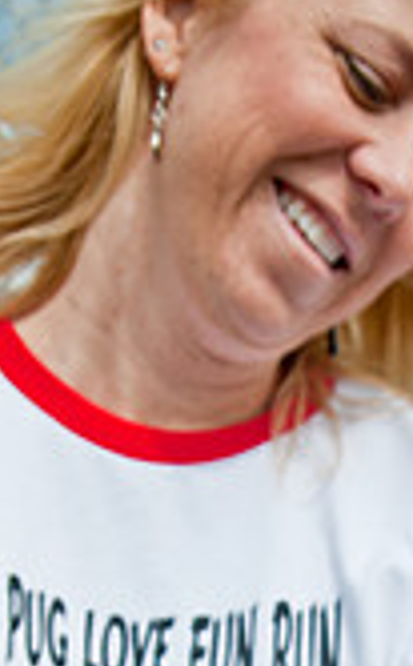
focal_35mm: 83
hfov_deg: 15.5
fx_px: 1503
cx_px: 363
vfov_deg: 23.1
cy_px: 782
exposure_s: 1/1250
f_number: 4
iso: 200
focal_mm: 20
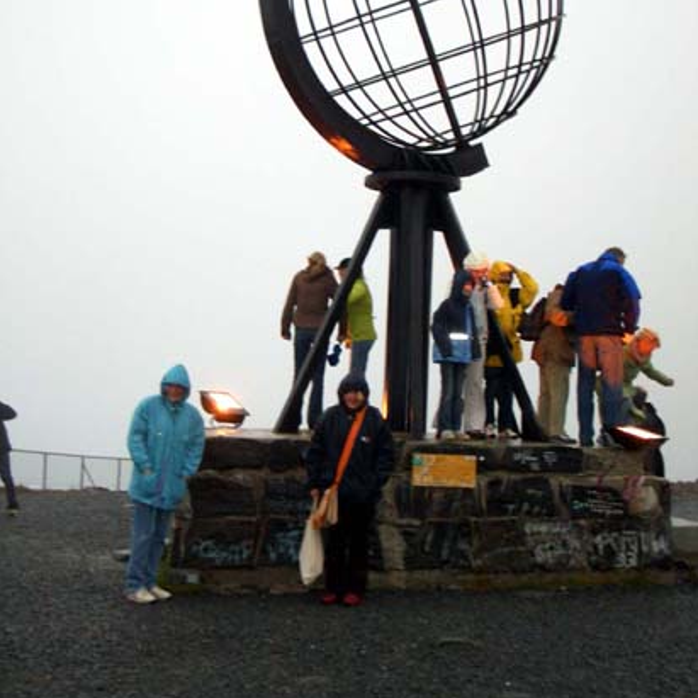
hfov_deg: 29.6
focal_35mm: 58
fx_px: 1323
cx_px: 349
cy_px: 290
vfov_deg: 29.5
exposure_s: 1/125
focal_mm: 8.2
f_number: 3.1
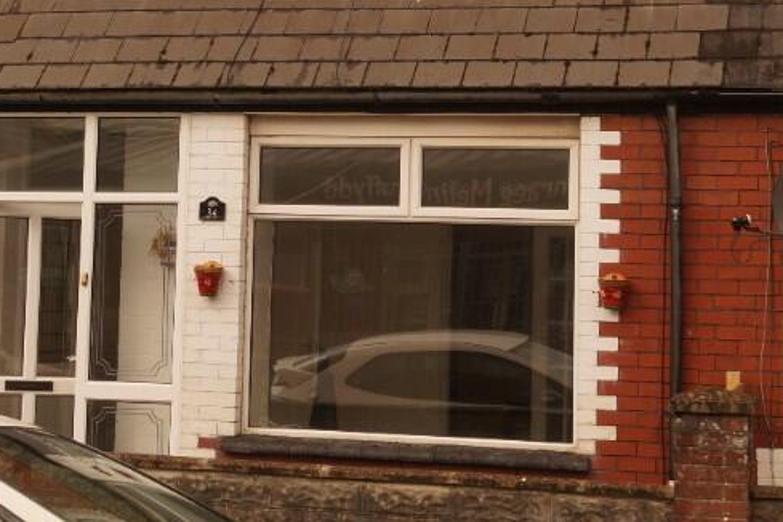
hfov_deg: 23.1
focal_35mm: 88
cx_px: 285
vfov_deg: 15.3
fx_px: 1914
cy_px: 45
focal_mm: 28
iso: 100
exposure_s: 1/200
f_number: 8
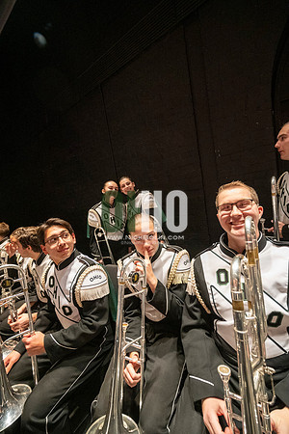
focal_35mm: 15
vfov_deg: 100.4
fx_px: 181
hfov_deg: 77.3
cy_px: 217
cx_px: 144
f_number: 4
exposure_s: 1/500
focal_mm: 15
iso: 3200
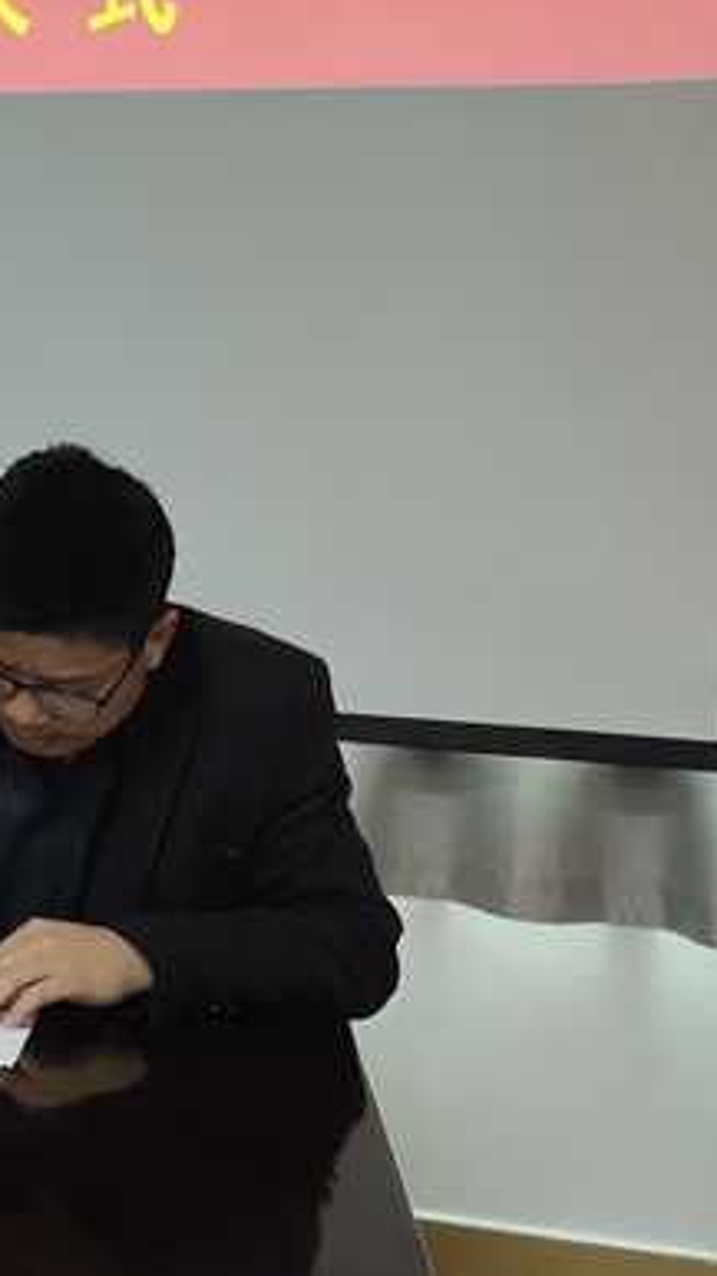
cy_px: 459
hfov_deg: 21.6
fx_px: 1758
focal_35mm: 52
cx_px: -116
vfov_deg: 39.5
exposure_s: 1/50
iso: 722
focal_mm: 4.76
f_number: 1.79
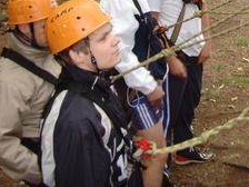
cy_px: -21
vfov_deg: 16.4
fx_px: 626
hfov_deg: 22.0
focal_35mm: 87
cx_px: 222
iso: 200
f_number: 3.5
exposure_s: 1/45
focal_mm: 6.6
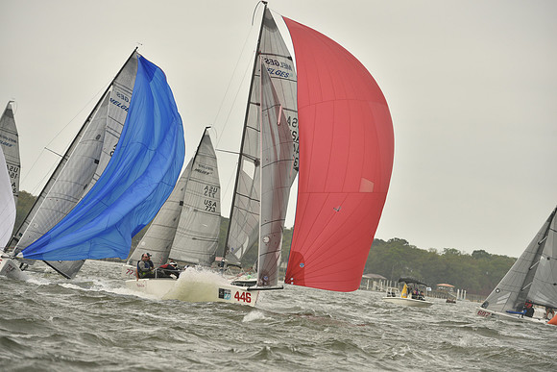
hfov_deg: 7.6
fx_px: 4178
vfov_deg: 5.1
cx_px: 278
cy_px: 186
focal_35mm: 270
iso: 400
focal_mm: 270
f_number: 7.1
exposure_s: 1/1000
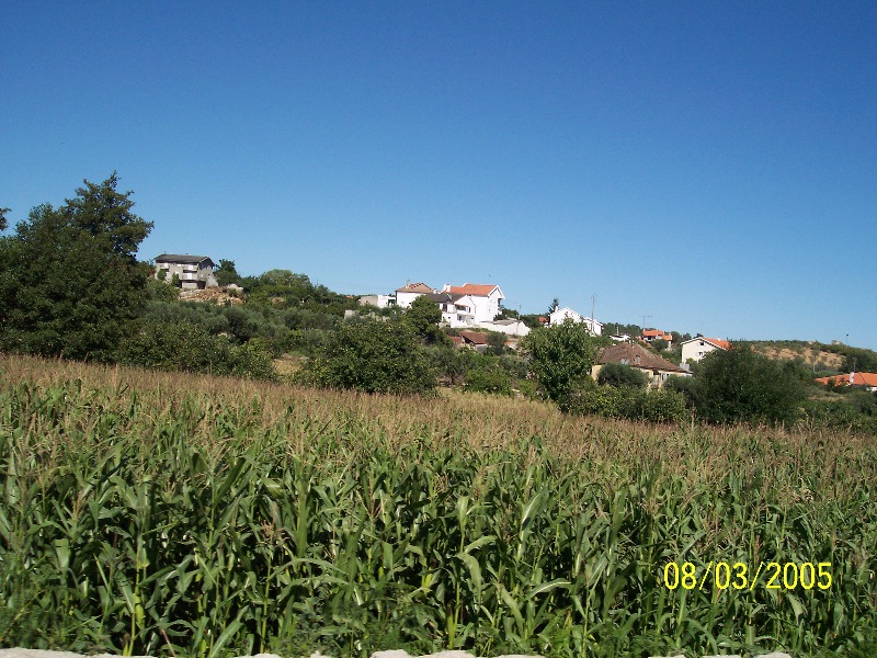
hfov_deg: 49.0
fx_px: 963
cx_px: 438
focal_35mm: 38
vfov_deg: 37.7
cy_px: 329
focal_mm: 8
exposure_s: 1/1000
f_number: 4.8
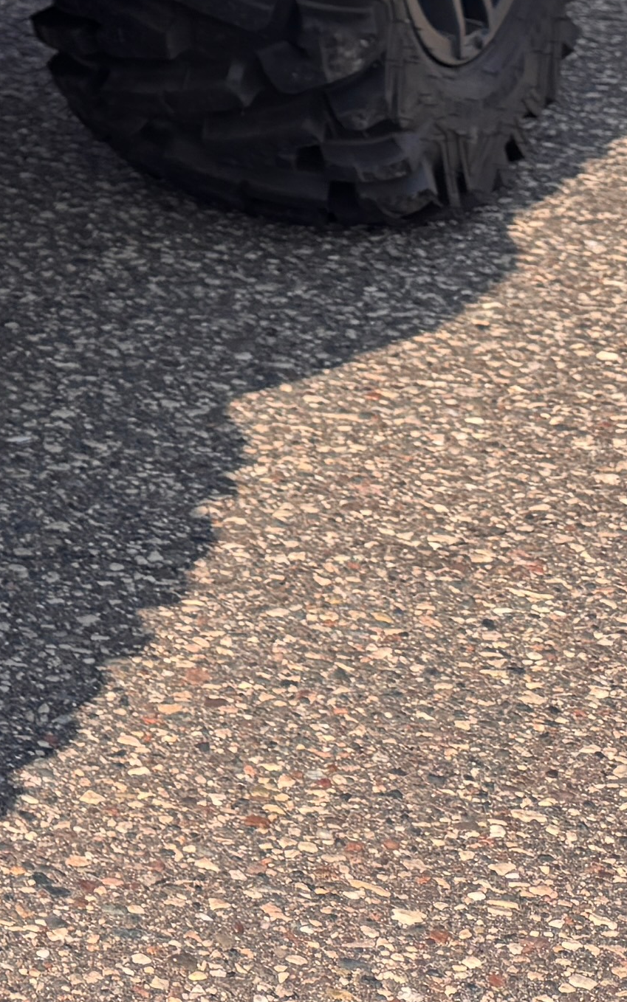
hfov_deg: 10.7
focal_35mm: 107
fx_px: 2925
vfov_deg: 17.8
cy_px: -425
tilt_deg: -6.4
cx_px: -816
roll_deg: +1.0
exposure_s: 1/2415
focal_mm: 6.76
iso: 80
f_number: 1.78
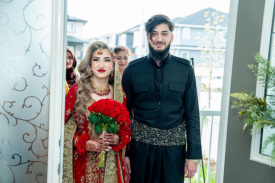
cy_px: 92
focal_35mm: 44
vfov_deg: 30.5
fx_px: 336
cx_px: 138
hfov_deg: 44.5
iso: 1000
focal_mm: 44
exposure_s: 1/200
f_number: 2.8
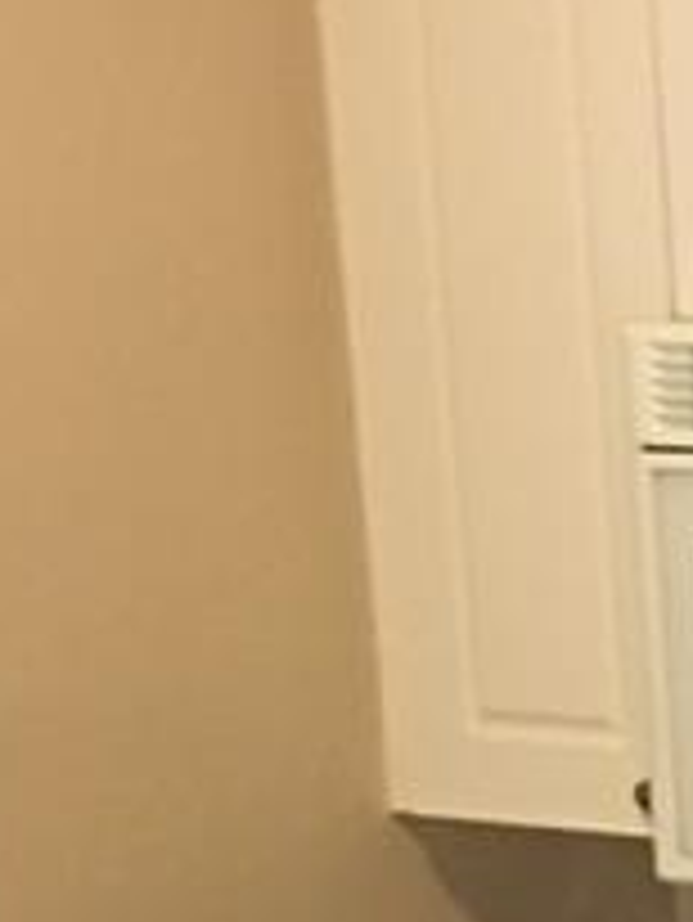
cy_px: 1354
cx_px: 1904
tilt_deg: -12.6
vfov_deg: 11.2
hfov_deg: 7.8
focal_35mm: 170
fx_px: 4533
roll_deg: +0.4
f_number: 2.2
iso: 100
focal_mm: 4.15
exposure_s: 1/8
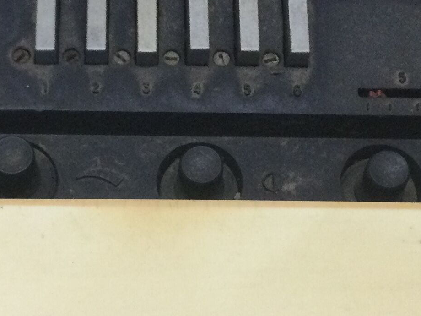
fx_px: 1338
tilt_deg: -59.8
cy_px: 147
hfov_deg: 17.9
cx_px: 195
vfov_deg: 13.5
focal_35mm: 110
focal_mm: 3.3
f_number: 2.4
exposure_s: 1/33
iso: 160
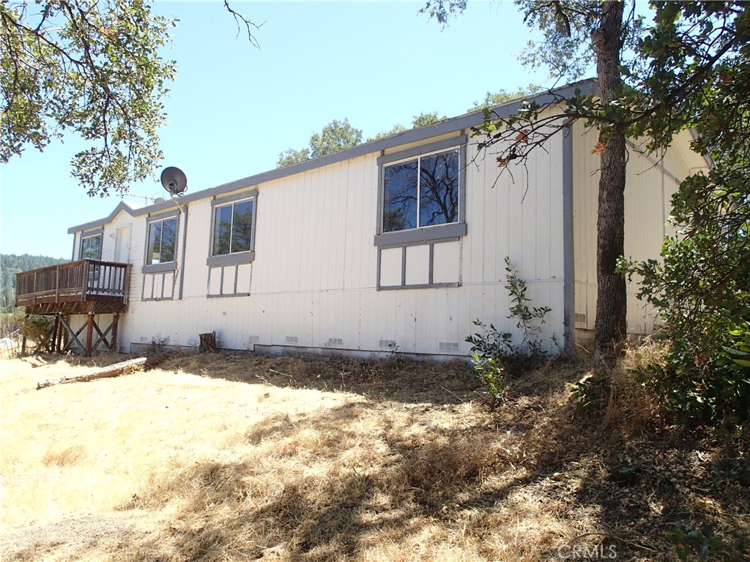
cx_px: 375
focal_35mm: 25
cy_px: 281
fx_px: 542
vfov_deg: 54.9
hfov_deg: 69.4
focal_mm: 4.5
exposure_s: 1/125
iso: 200
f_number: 8
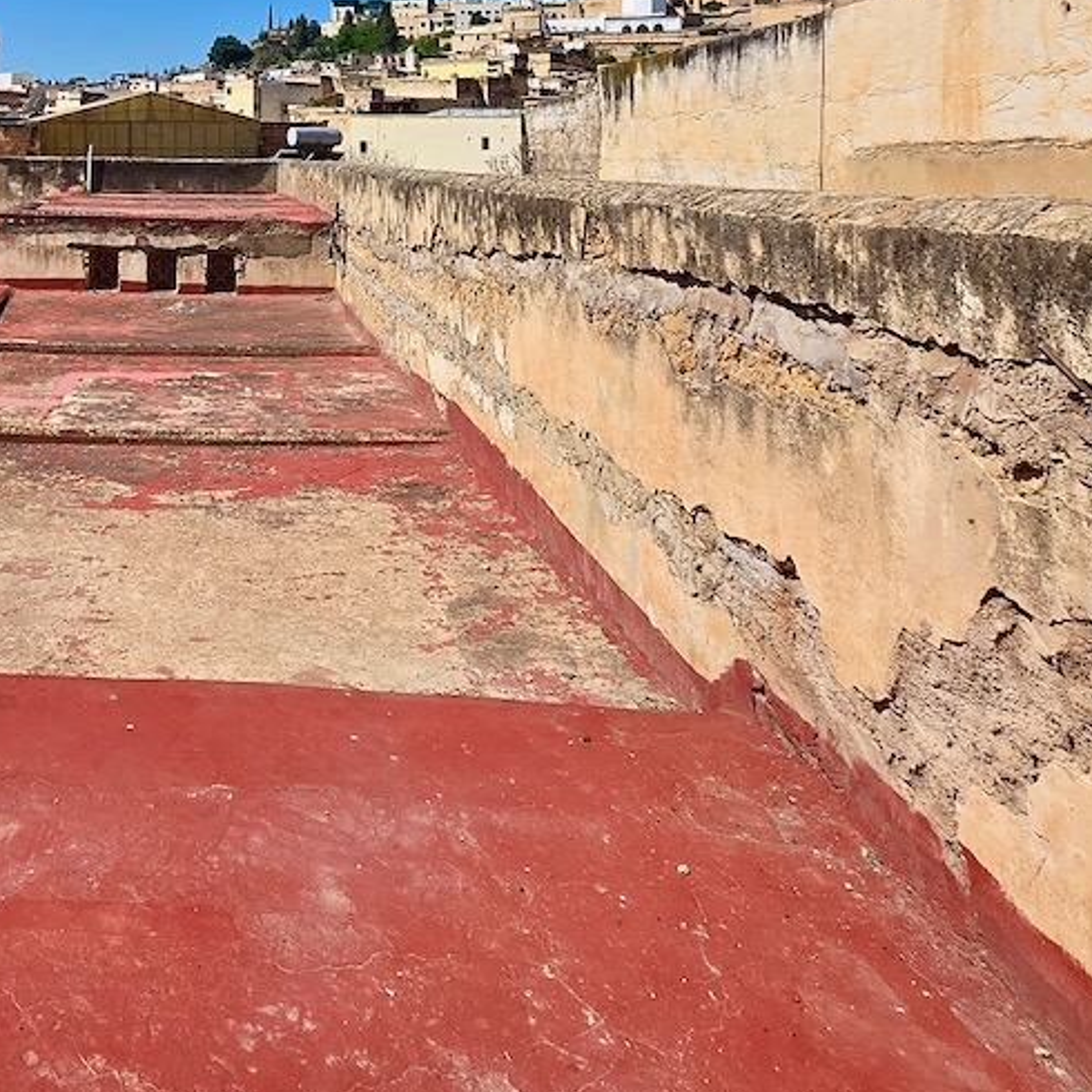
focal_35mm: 30
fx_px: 1071
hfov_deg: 48.7
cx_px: 123
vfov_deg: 46.6
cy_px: 38
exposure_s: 1/1799
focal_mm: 1.7
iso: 25
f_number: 2.2
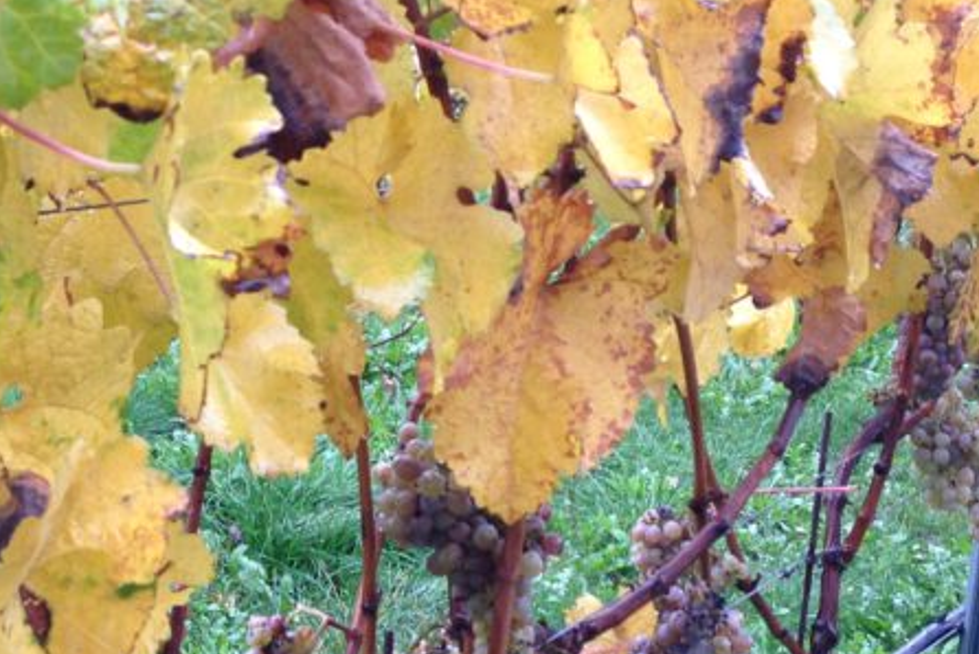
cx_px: 209
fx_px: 2449
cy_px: 520
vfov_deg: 15.1
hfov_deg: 22.3
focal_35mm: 90
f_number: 2.4
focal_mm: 4.12
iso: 50
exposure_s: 1/120
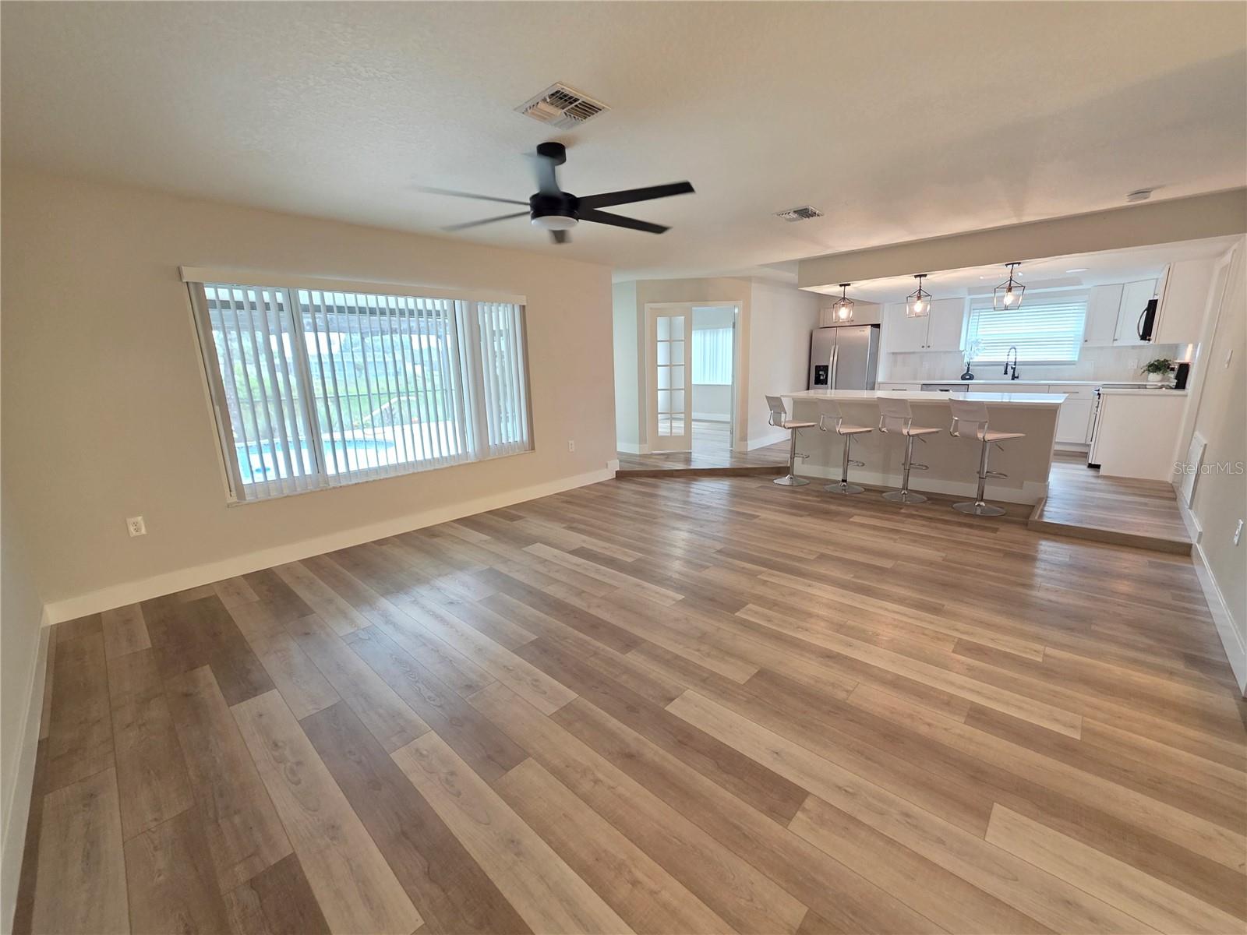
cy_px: 468
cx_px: 624
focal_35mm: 13
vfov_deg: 89.9
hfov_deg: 106.2
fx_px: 468
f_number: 1.9
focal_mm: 2.2
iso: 500
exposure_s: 1/60
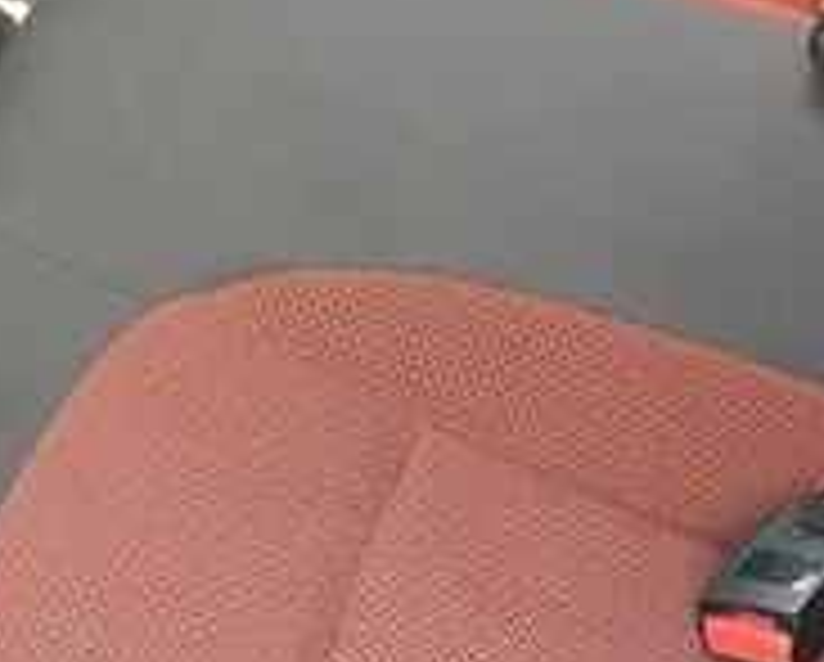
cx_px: 874
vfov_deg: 14.6
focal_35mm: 102
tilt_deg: -30.3
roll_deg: -10.7
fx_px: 2491
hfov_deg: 18.2
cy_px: -146
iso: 32
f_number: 2.2
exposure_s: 1/33
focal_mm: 4.15
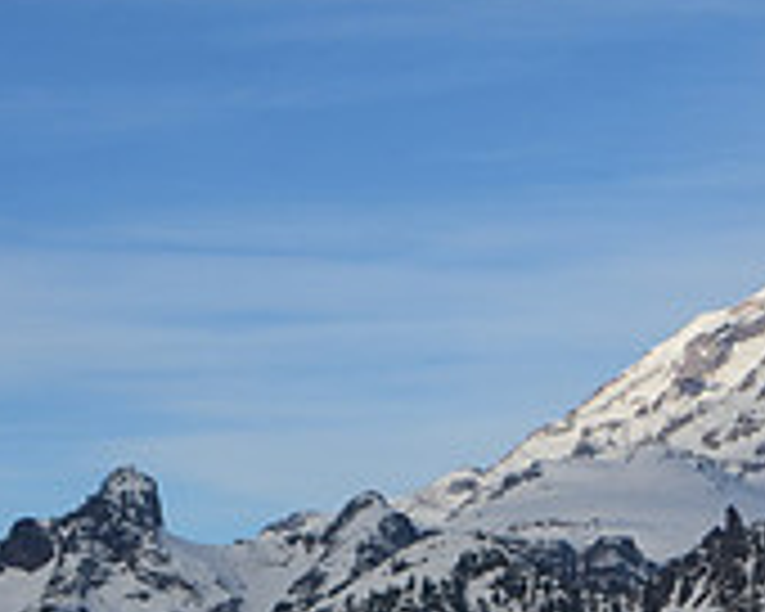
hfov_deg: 11.0
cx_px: 1179
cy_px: 796
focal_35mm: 168
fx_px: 3795
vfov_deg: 9.1
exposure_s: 1/125
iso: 200
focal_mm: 35
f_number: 11
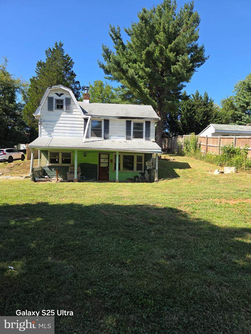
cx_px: 126
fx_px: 222
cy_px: 167
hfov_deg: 58.9
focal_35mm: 23
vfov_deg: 73.9
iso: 12
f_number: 1.7
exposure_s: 1/356
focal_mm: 6.3
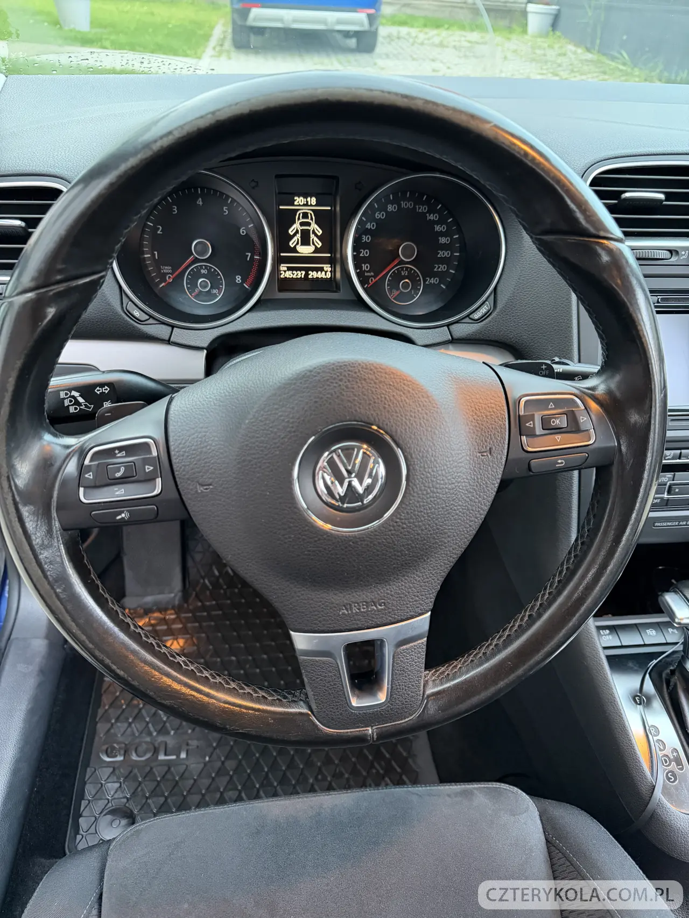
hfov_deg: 56.8
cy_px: 459
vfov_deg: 71.6
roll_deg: -4.7
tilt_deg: -39.0
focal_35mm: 24
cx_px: 344
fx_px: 637
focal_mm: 6.76
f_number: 1.78
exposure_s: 1/45
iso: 800
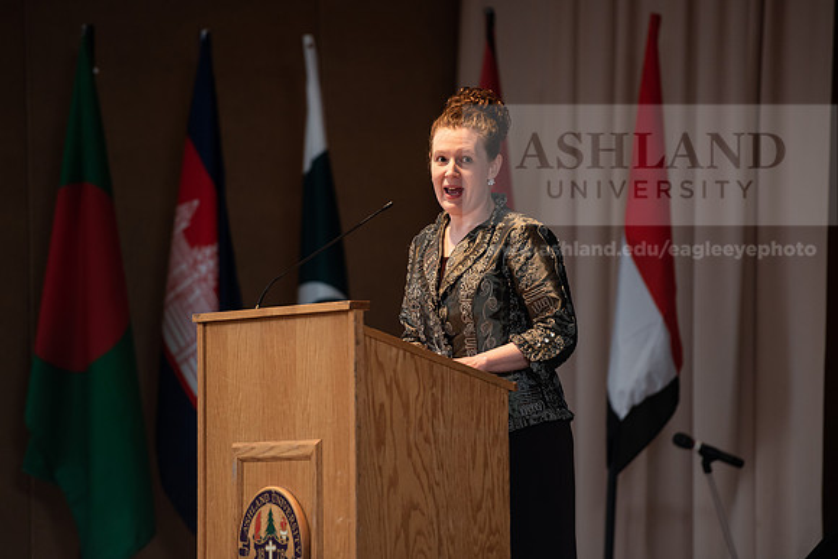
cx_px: 419
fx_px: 4656
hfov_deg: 10.3
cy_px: 280
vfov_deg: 6.9
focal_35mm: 200
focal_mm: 200
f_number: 3.5
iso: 1250
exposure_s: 1/200
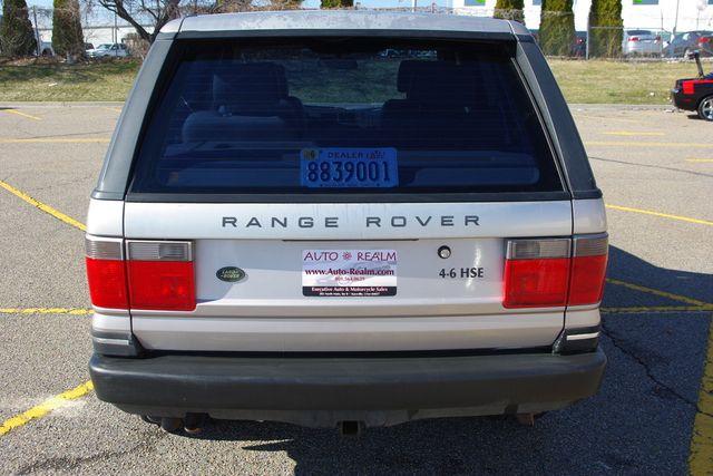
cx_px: 356
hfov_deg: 49.5
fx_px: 773
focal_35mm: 39
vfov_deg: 34.2
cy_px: 238
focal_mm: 26.25
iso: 100
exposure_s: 1/180
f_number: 6.7
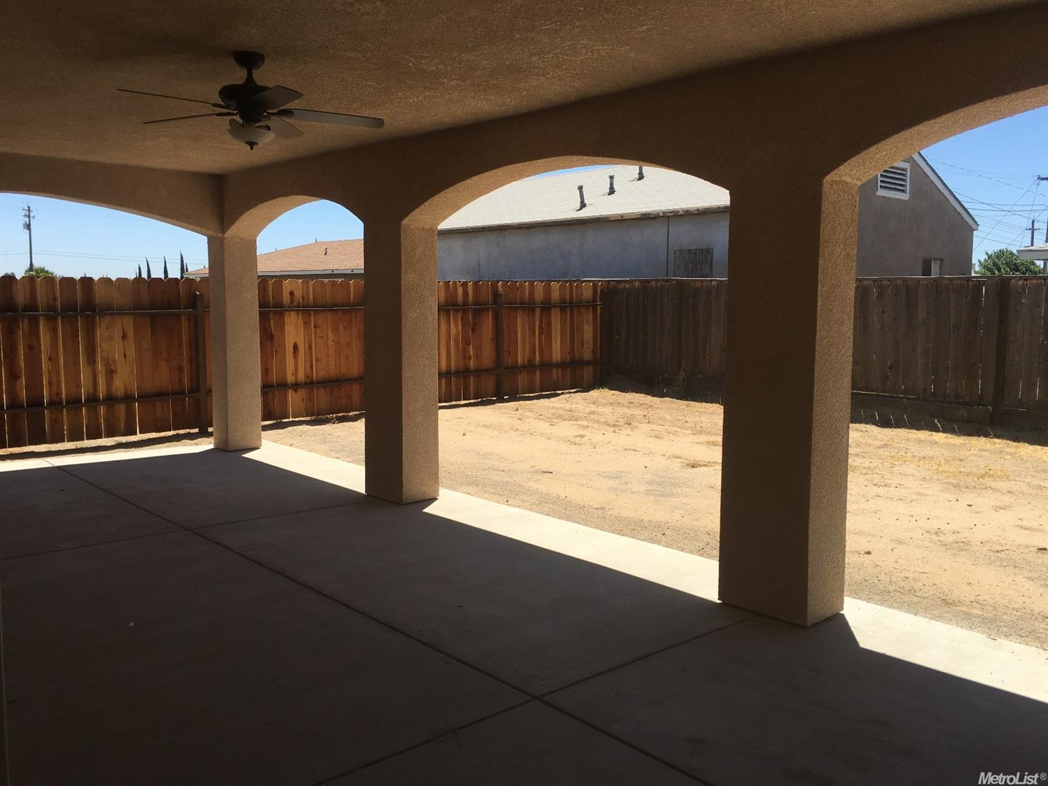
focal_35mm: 29
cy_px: 393
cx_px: 524
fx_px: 878
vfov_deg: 48.2
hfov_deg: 61.7
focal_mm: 4.15
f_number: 2.2
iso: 25
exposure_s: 1/1374
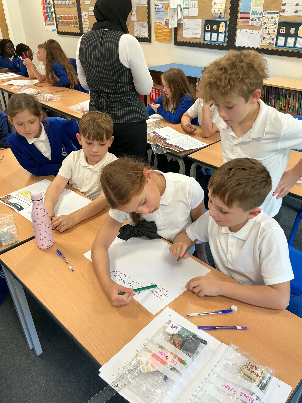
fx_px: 337
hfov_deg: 48.2
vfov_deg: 61.7
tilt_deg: -31.3
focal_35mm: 29
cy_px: 202
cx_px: 151
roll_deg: +2.1
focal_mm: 3
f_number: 1.8
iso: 64
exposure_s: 1/50
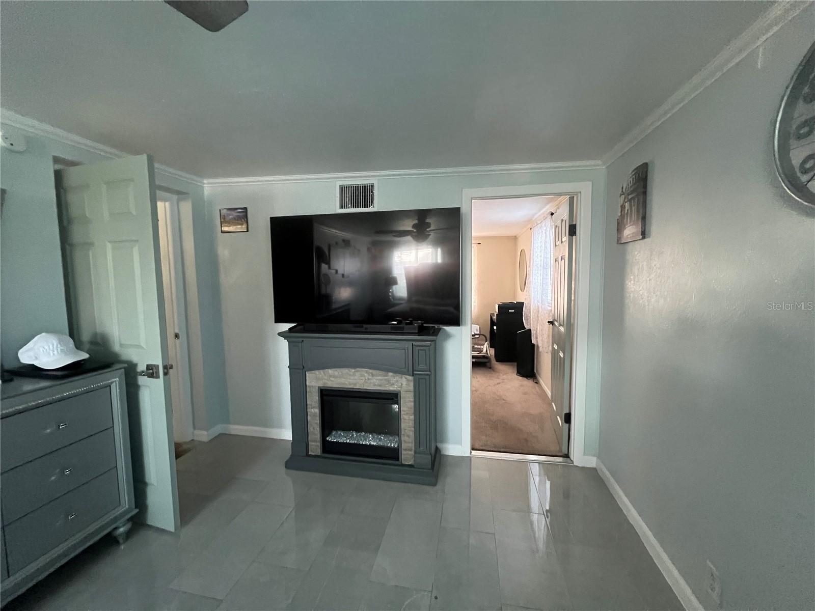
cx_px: 408
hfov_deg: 106.2
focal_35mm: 13
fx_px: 306
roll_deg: +0.1
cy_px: 306
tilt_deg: -5.0
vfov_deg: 89.9
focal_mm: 1.57
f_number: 1.8
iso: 800
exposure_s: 1/60
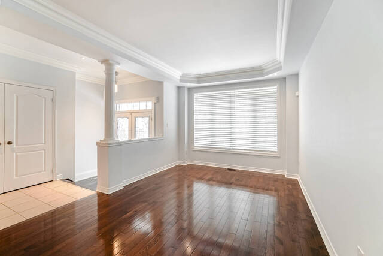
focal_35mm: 15
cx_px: 192
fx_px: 160
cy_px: 128
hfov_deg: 100.4
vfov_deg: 77.4
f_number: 7.1
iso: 200
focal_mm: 10
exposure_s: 1/15
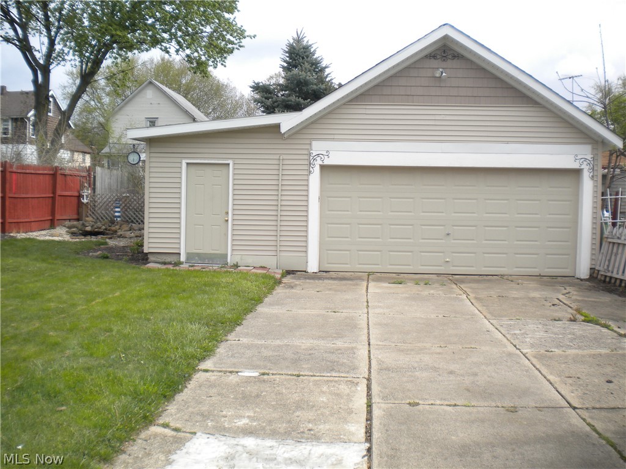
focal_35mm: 35
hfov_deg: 52.6
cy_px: 234
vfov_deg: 40.7
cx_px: 313
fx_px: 633
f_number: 4.6
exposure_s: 1/280
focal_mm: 6.3
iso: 80
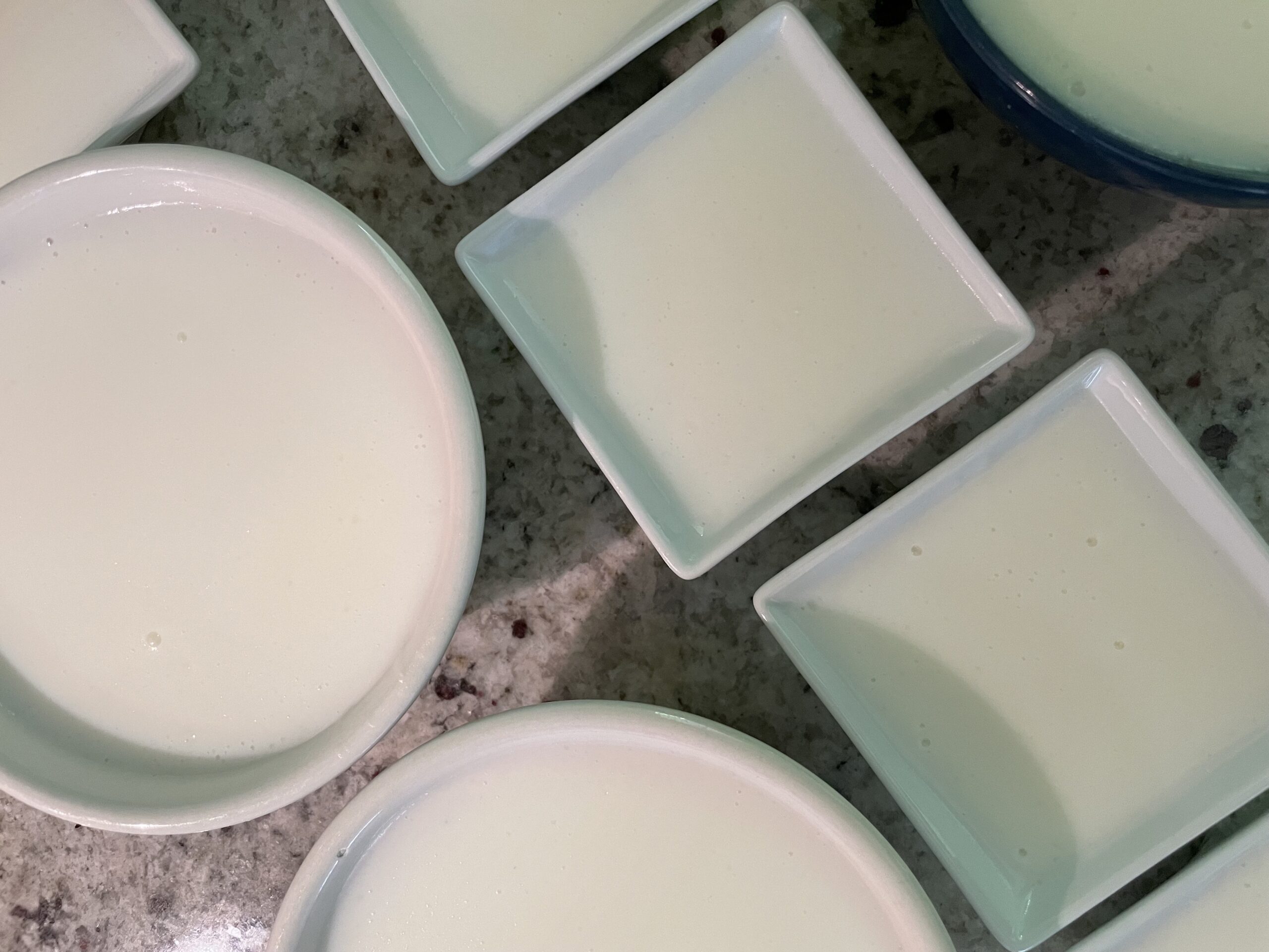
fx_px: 953
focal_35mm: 26
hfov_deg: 67.3
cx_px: 634
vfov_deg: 53.1
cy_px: 476
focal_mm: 4.2
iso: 200
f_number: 1.6
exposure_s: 1/60
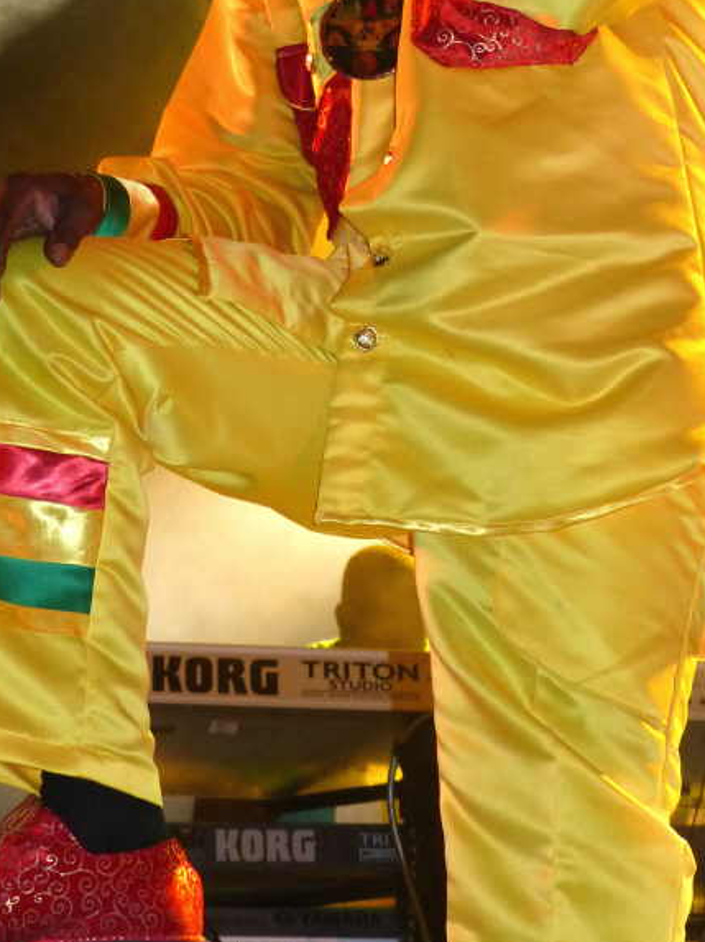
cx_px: 362
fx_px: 3561
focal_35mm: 131
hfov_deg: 11.3
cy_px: 197
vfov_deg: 15.0
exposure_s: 1/60
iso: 320
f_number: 2.8
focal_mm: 13.5
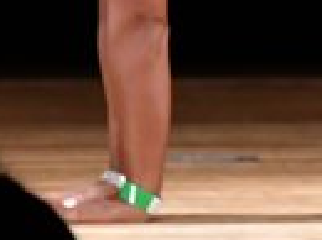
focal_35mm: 1984
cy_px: -198
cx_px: 430
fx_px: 18421
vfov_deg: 0.7
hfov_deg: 1.0
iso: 3200
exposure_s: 1/400
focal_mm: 230
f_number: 5.6
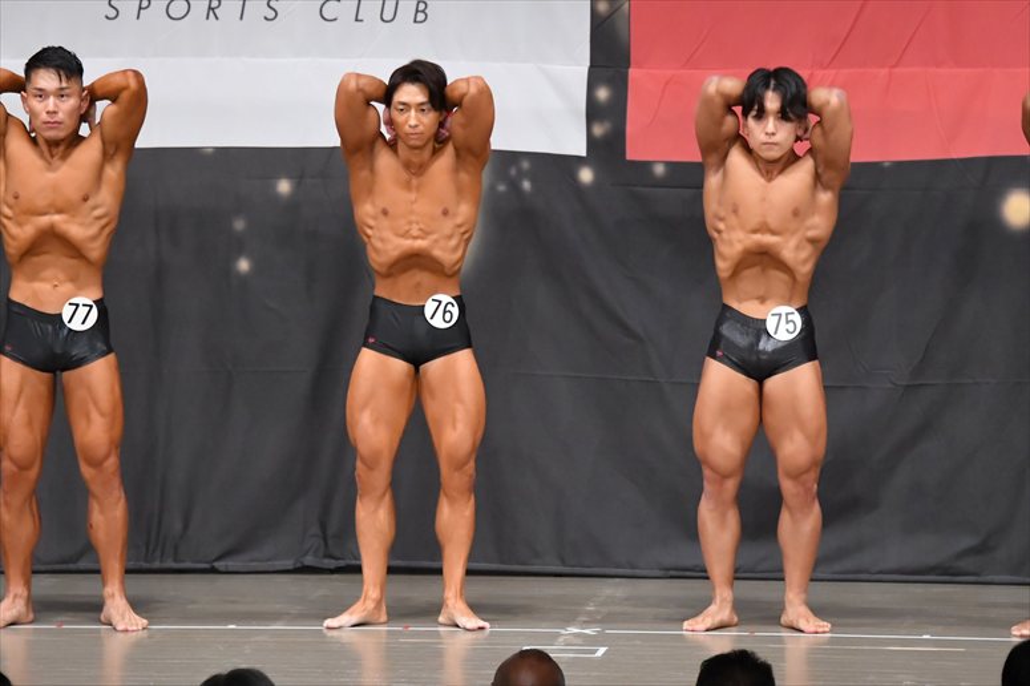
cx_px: 515
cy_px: 343
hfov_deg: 9.2
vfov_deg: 6.1
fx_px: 6434
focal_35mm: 225
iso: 6400
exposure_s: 1/400
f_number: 5.6
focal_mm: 150
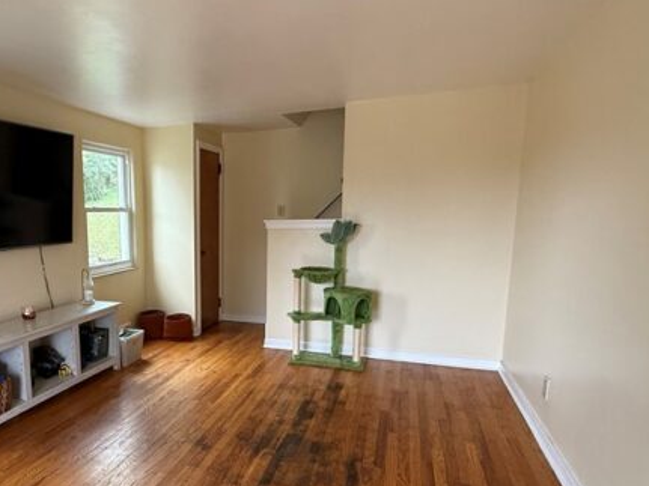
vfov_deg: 52.6
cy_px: 293
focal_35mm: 26
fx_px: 487
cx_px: 179
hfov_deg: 64.1
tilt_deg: -9.4
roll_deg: +1.2
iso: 320
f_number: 2.2
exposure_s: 1/74
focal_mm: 2.22
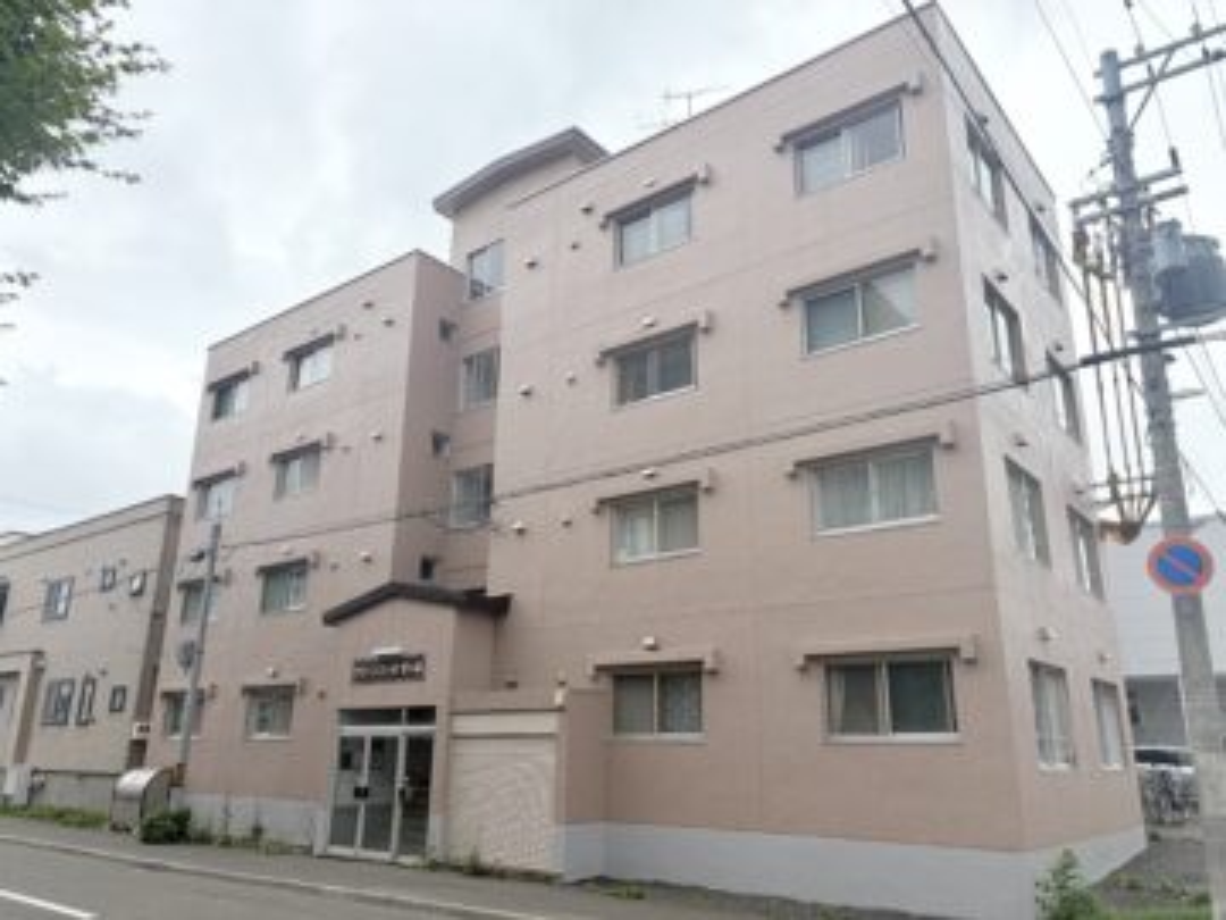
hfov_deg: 67.3
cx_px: 613
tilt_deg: +17.9
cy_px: 460
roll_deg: -0.3
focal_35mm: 26
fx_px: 921
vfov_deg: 53.1
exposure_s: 1/3125
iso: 50
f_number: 1.6
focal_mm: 5.96
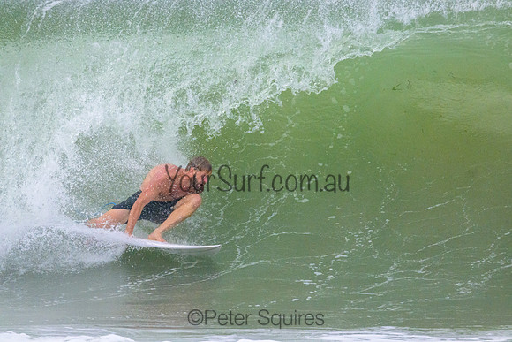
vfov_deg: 1.7
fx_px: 11380
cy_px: 171
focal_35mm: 800
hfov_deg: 2.6
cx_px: 256
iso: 8000
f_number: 11
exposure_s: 1/3200
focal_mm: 800
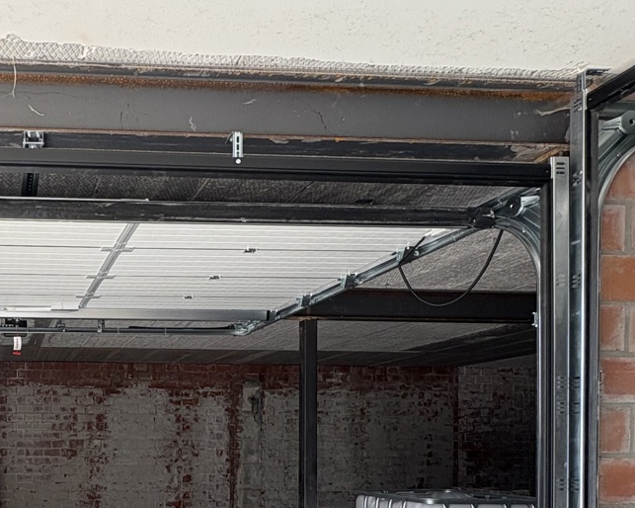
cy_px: 451
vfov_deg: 40.3
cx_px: 37
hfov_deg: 46.4
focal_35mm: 34
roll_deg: +0.2
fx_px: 639
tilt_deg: -0.3
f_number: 2.2
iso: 80
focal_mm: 2.22
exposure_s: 1/99
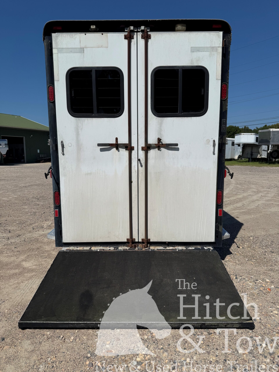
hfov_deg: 56.8
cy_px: 186
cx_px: 140
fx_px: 258
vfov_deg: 71.6
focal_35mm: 24
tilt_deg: -8.4
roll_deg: +0.9
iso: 80
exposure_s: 1/12346
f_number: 1.78
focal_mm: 6.76
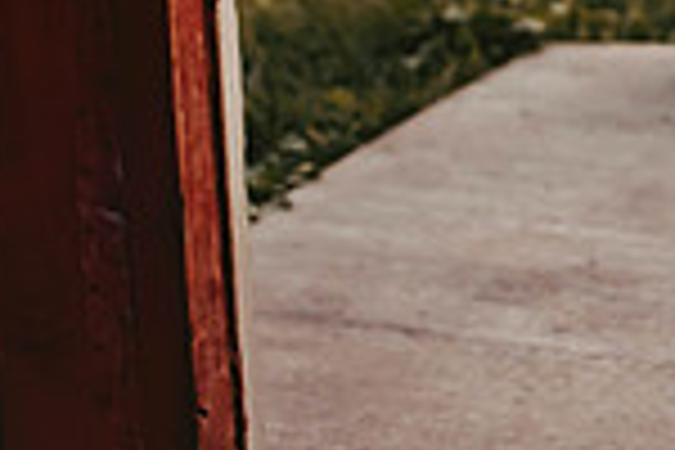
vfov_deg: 5.1
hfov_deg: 7.4
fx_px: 5062
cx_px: 1166
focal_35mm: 270
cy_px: -182
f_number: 2.8
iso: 640
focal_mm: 70
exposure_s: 1/100
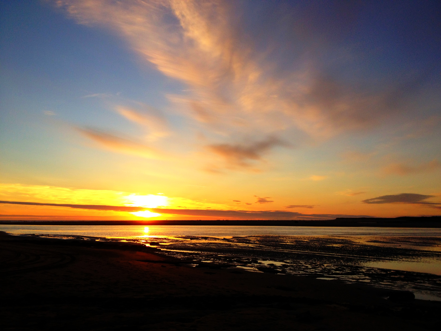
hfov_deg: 52.6
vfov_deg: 40.7
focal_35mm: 35
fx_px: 446
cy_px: 166
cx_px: 220
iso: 64
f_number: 2.4
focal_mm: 4.28
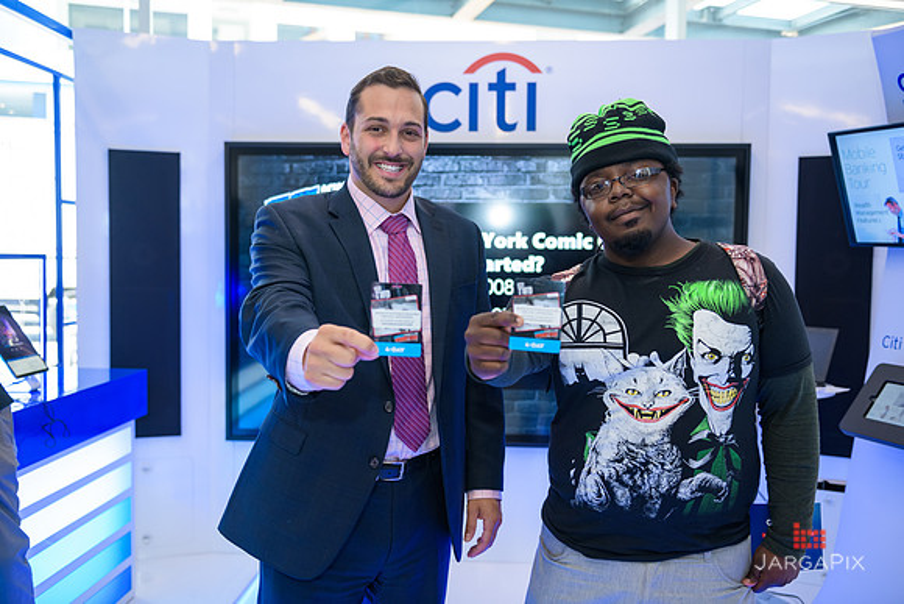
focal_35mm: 35
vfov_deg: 37.9
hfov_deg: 54.4
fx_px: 879
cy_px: 302
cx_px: 452
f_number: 3.2
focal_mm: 35
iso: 800
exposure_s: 1/125
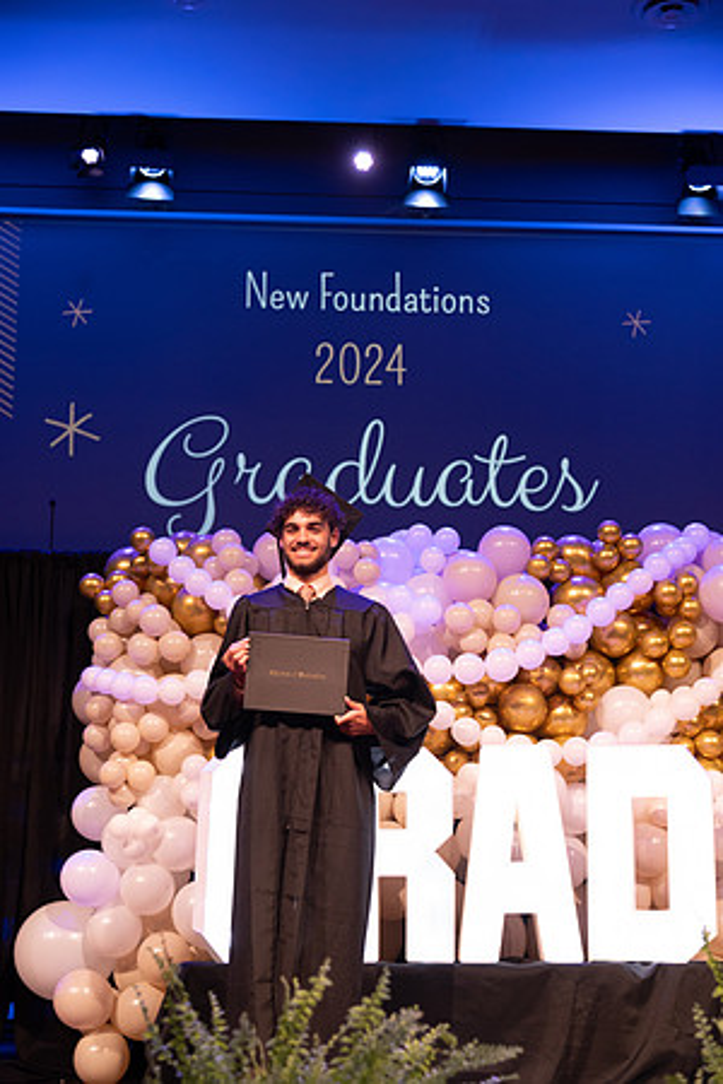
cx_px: 362
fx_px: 1566
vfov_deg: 38.2
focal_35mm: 52
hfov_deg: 26.0
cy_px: 542
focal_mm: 52
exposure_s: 1/200
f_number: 4
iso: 1600
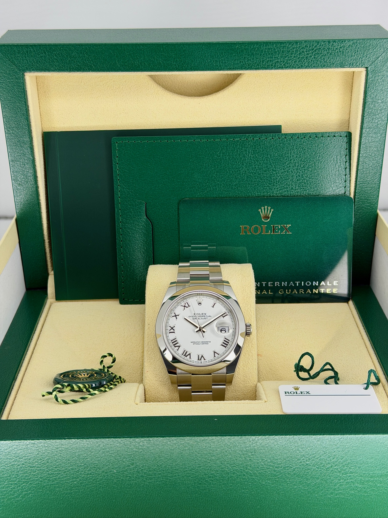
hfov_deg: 30.3
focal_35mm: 48
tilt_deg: -25.2
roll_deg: +0.8
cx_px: 194
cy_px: 259
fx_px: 717
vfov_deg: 39.7
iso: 64
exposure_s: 1/168
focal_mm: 6.76
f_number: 1.78
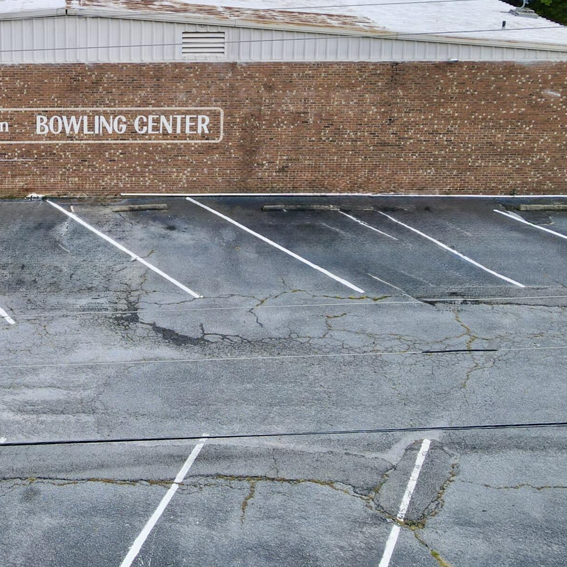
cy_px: 94
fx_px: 982
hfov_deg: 30.4
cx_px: 32
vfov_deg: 31.2
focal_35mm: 53
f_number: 2.8
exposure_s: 1/320
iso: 110
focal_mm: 4.5
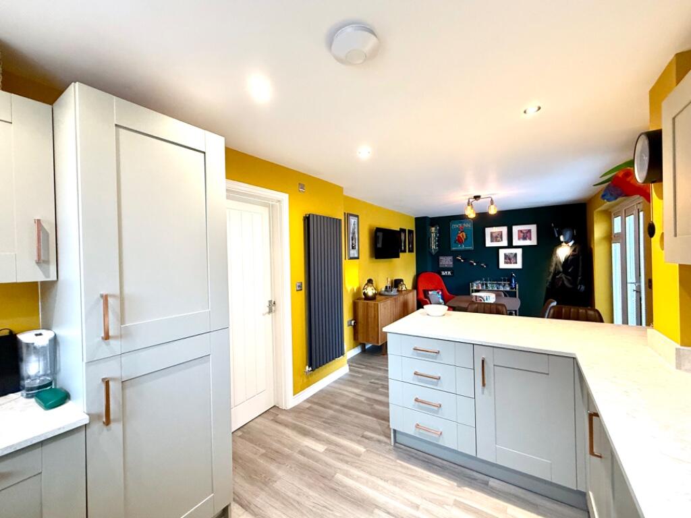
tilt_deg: +0.3
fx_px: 279
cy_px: 259
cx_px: 346
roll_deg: +3.0
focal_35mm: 14
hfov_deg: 102.1
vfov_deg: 85.7
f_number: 2.2
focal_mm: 2.22
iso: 400
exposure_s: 1/50
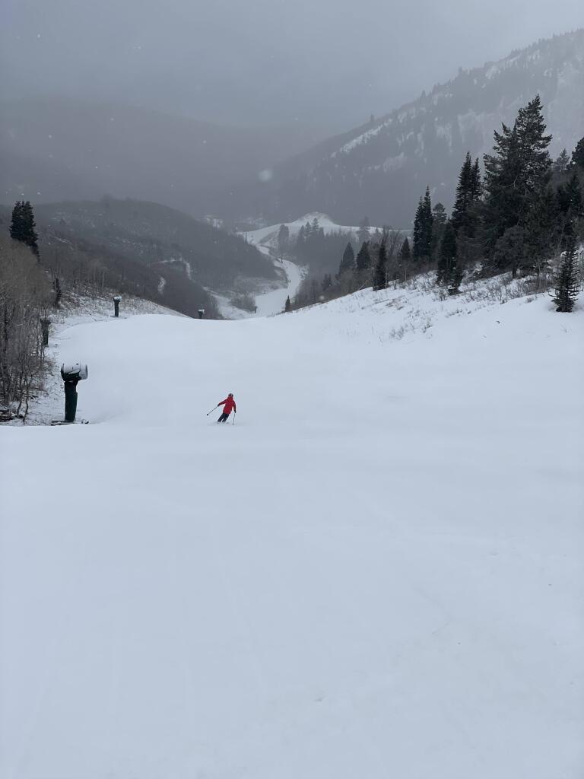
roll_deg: -2.8
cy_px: 390
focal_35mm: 52
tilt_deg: -20.8
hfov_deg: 28.0
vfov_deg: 36.8
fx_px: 1170
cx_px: 292
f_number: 2
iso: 25
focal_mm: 6
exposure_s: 1/1845
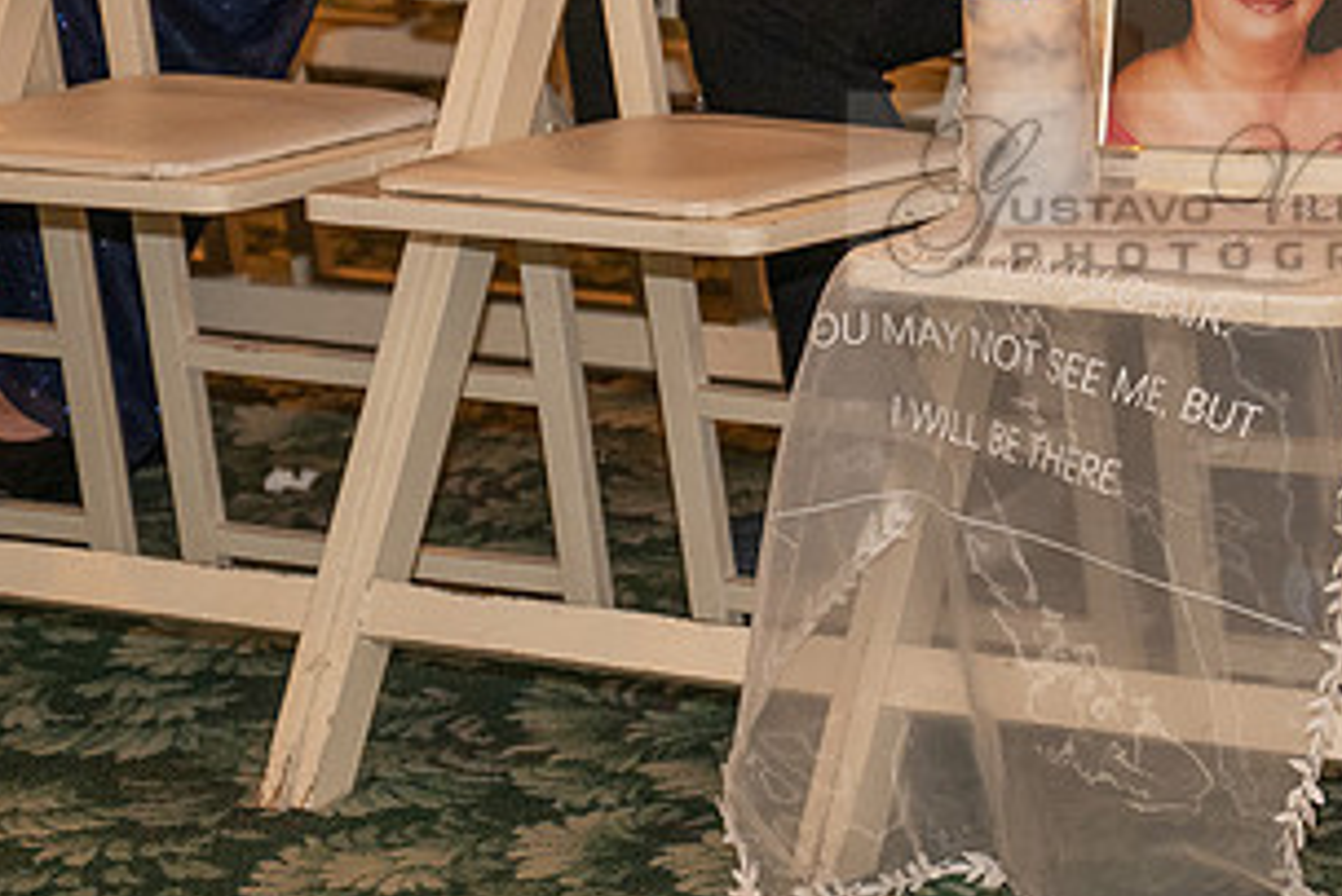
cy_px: 366
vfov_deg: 5.8
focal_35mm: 239
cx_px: 1131
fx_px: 8913
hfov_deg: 8.6
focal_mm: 70
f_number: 3.2
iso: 1600
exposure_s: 1/125
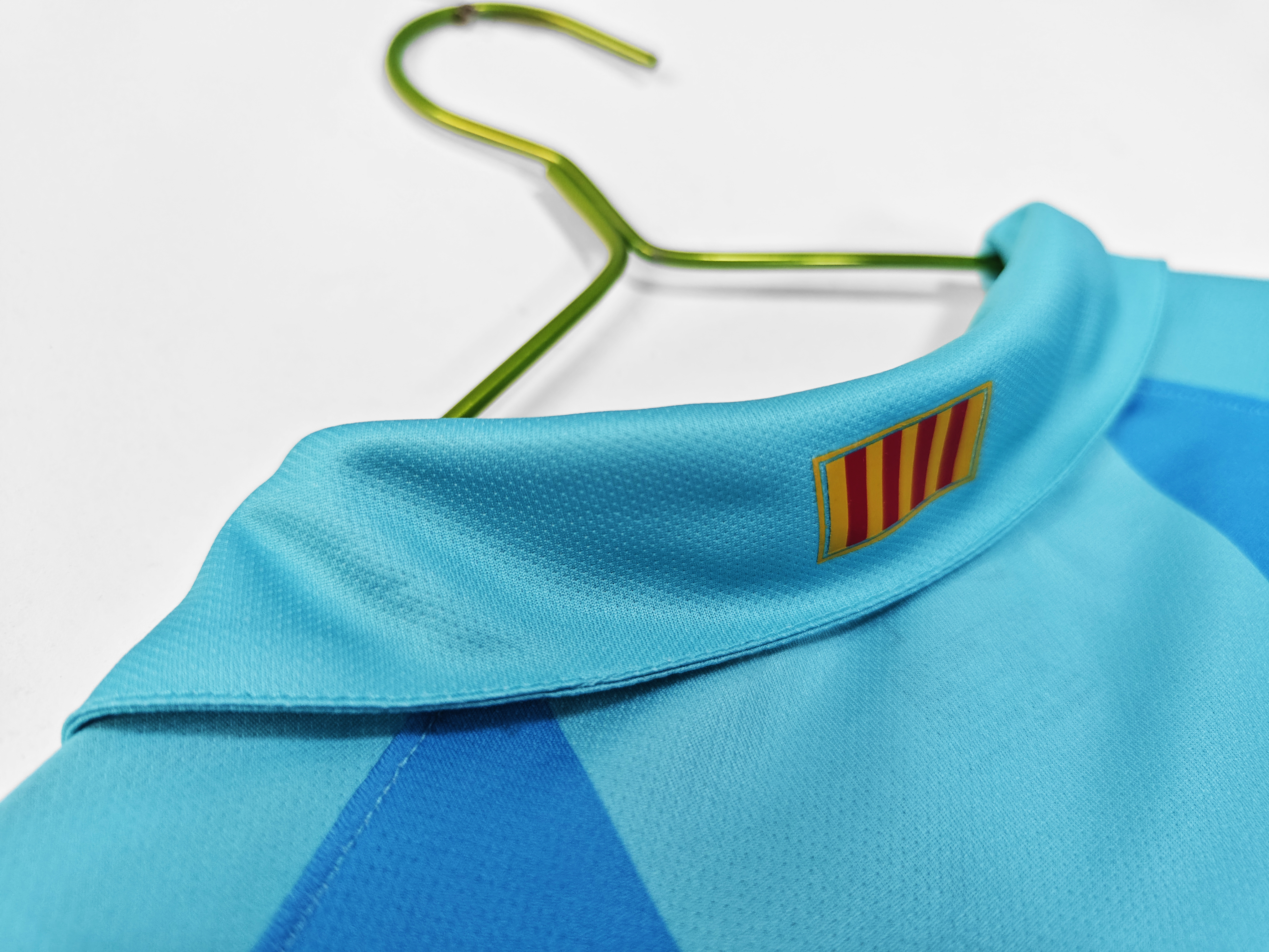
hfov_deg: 73.9
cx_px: 634
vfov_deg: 58.9
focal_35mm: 23
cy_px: 476
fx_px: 843
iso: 95
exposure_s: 1/1214
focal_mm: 8.67
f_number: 1.75
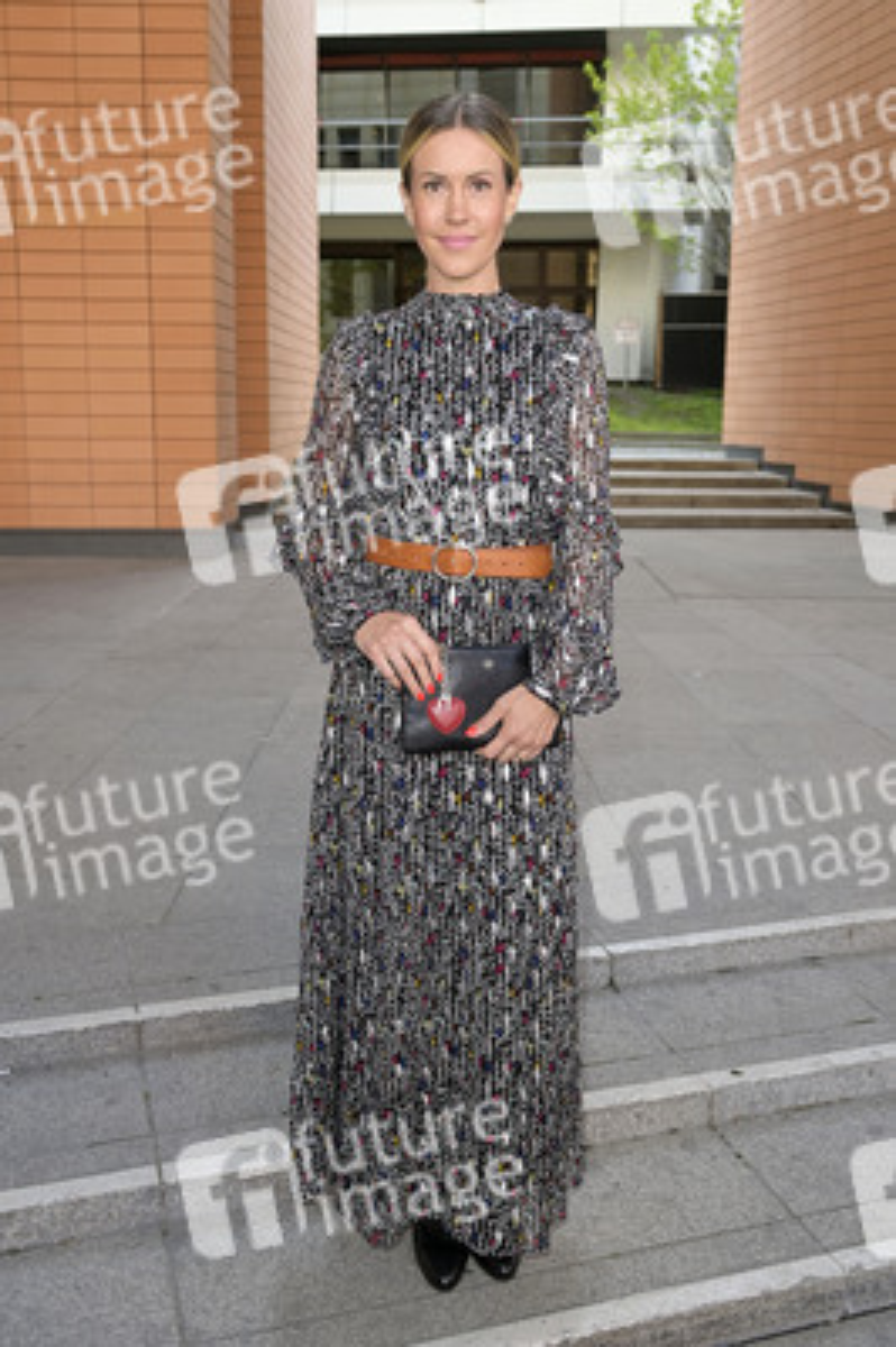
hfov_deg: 41.0
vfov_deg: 58.8
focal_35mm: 32
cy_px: 674
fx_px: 1197
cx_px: 448
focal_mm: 32
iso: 500
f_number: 4
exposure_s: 1/200
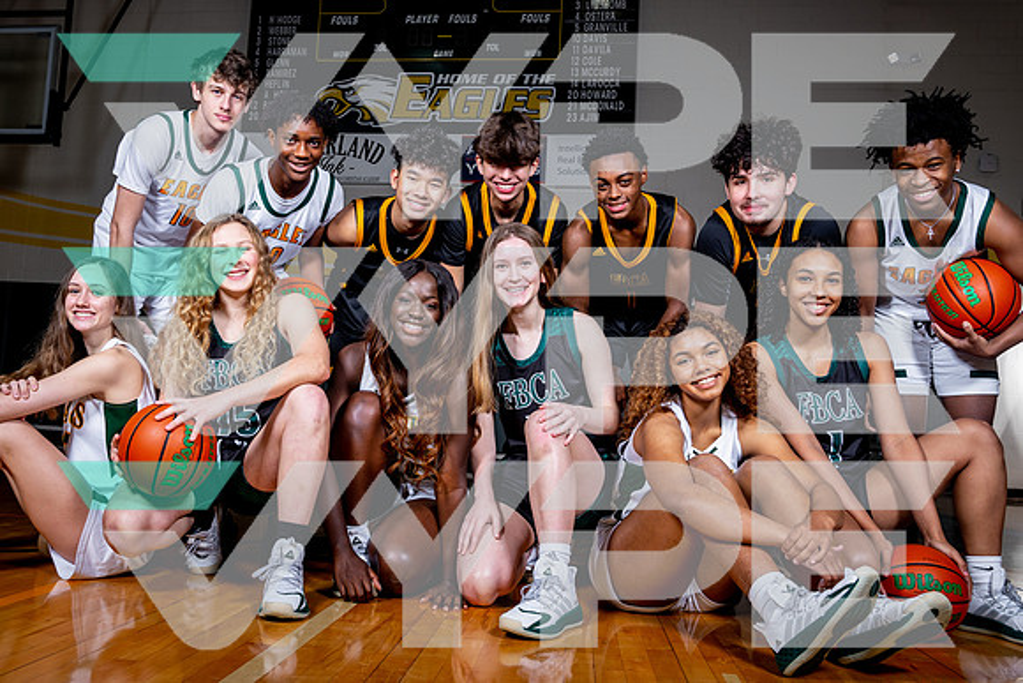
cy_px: 353
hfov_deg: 59.0
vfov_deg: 41.5
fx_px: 902
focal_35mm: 32
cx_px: 450
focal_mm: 25
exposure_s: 1/250
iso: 100
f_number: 6.3
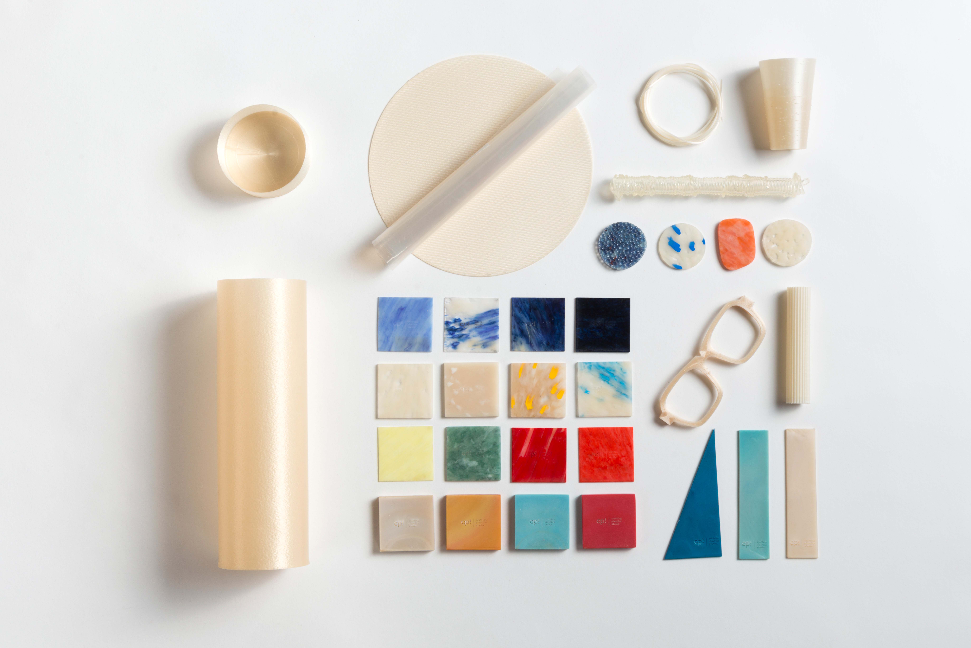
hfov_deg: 46.4
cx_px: 486
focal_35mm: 42
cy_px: 324
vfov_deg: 31.9
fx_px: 1133
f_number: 14
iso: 125
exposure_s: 1/125
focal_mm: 42
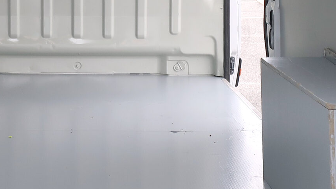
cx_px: 67
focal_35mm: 78
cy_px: -78
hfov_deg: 26.7
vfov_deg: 14.6
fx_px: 695
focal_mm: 6.86
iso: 80
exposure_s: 1/3200
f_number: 1.8
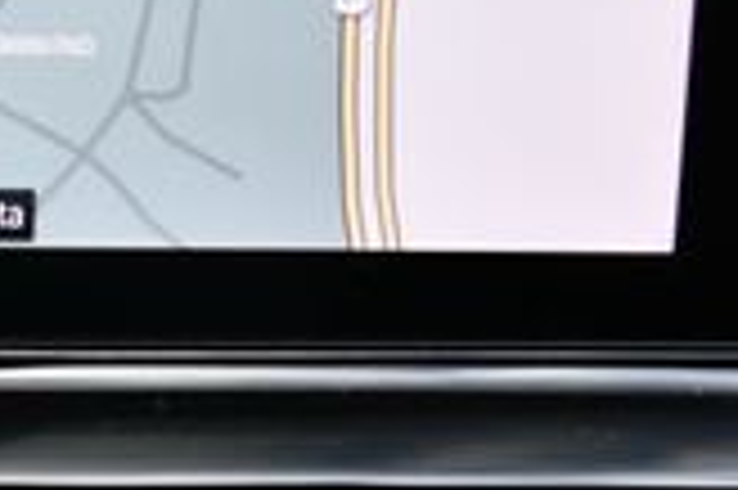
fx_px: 2888
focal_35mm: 141
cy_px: 468
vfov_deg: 9.7
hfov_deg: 14.1
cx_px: -162
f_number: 3.5
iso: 450
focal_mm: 18
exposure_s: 1/250
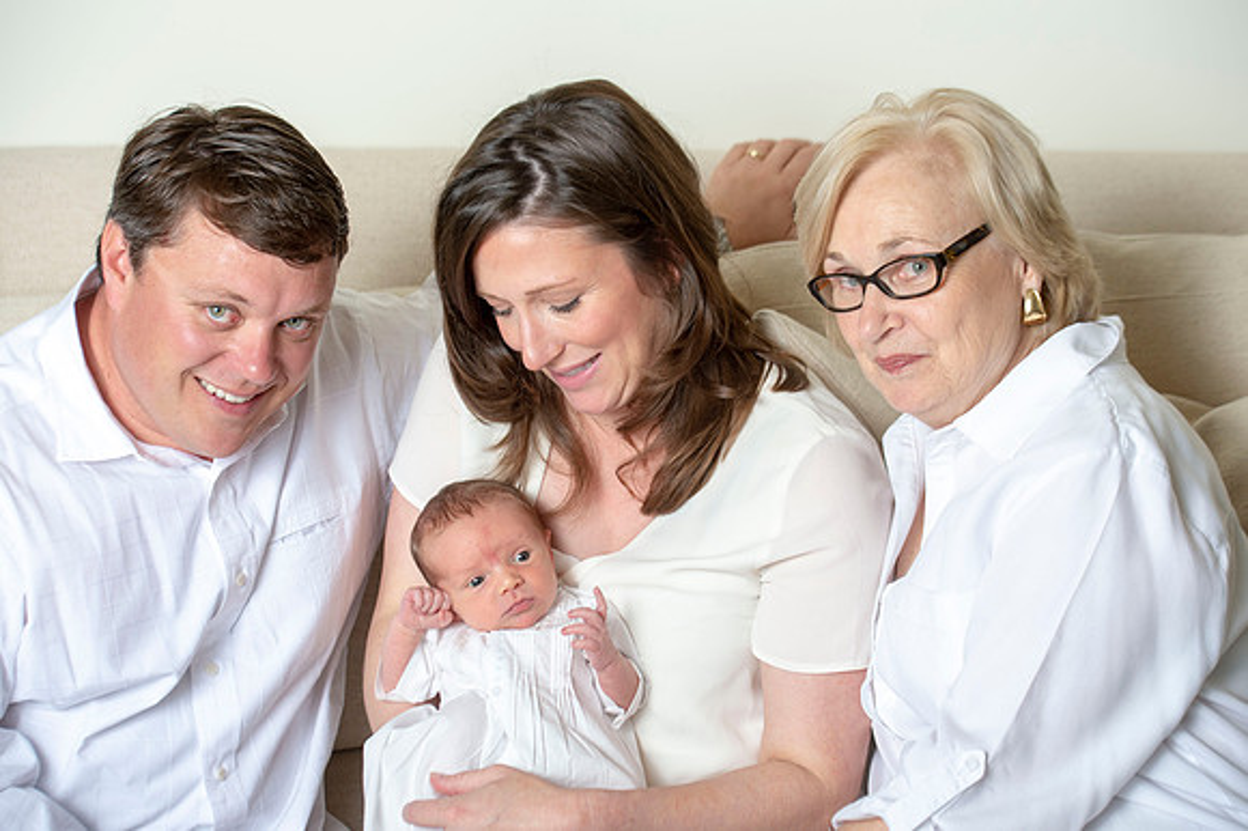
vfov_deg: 19.4
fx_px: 2425
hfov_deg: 28.9
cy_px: 416
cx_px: 624
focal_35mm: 70
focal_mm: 70
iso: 200
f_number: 5.6
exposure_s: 1/160
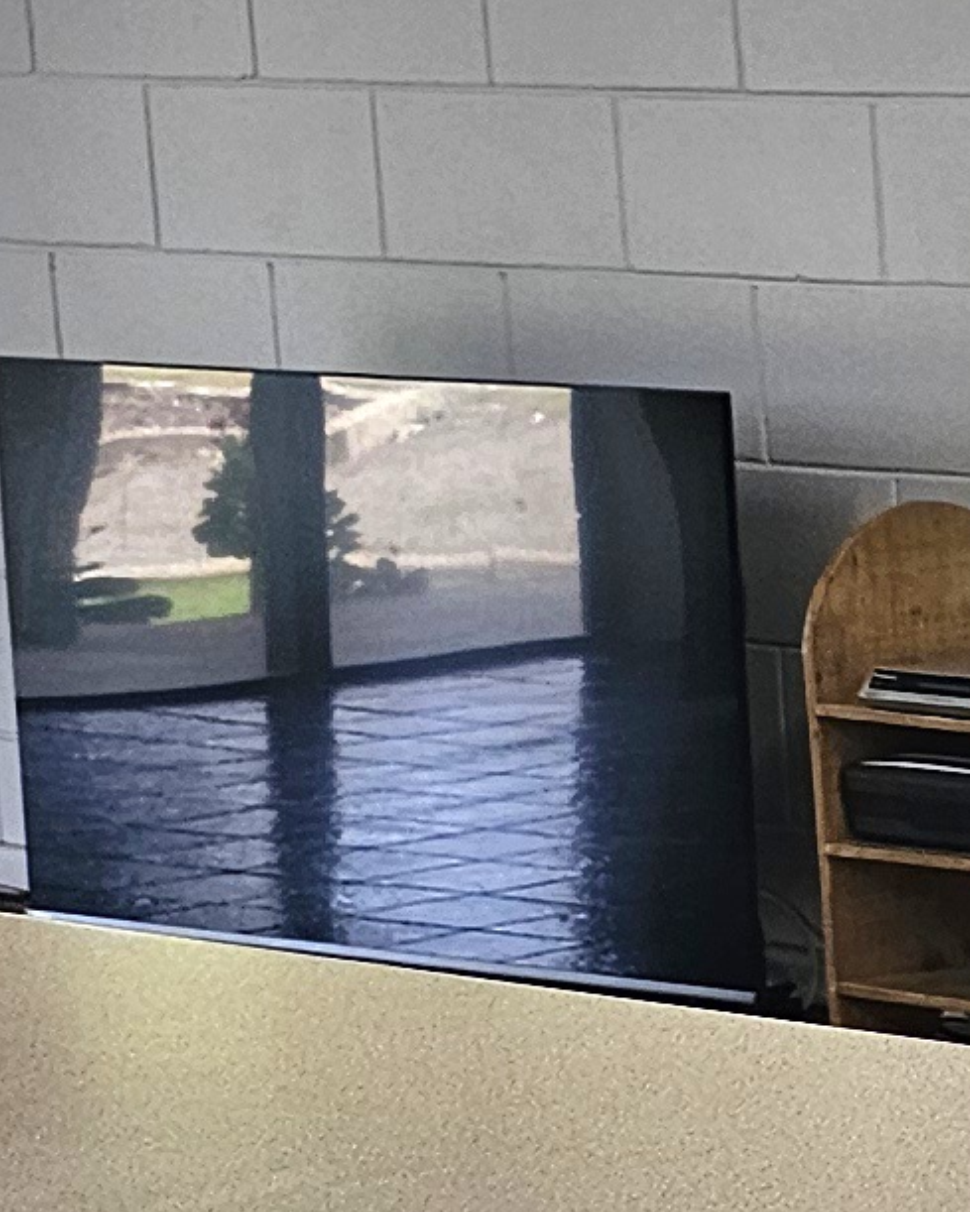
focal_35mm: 147
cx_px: 2650
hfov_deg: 9.0
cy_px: 569
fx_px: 5274
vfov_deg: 13.1
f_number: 1.7
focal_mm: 6.3
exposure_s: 1/101
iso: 100
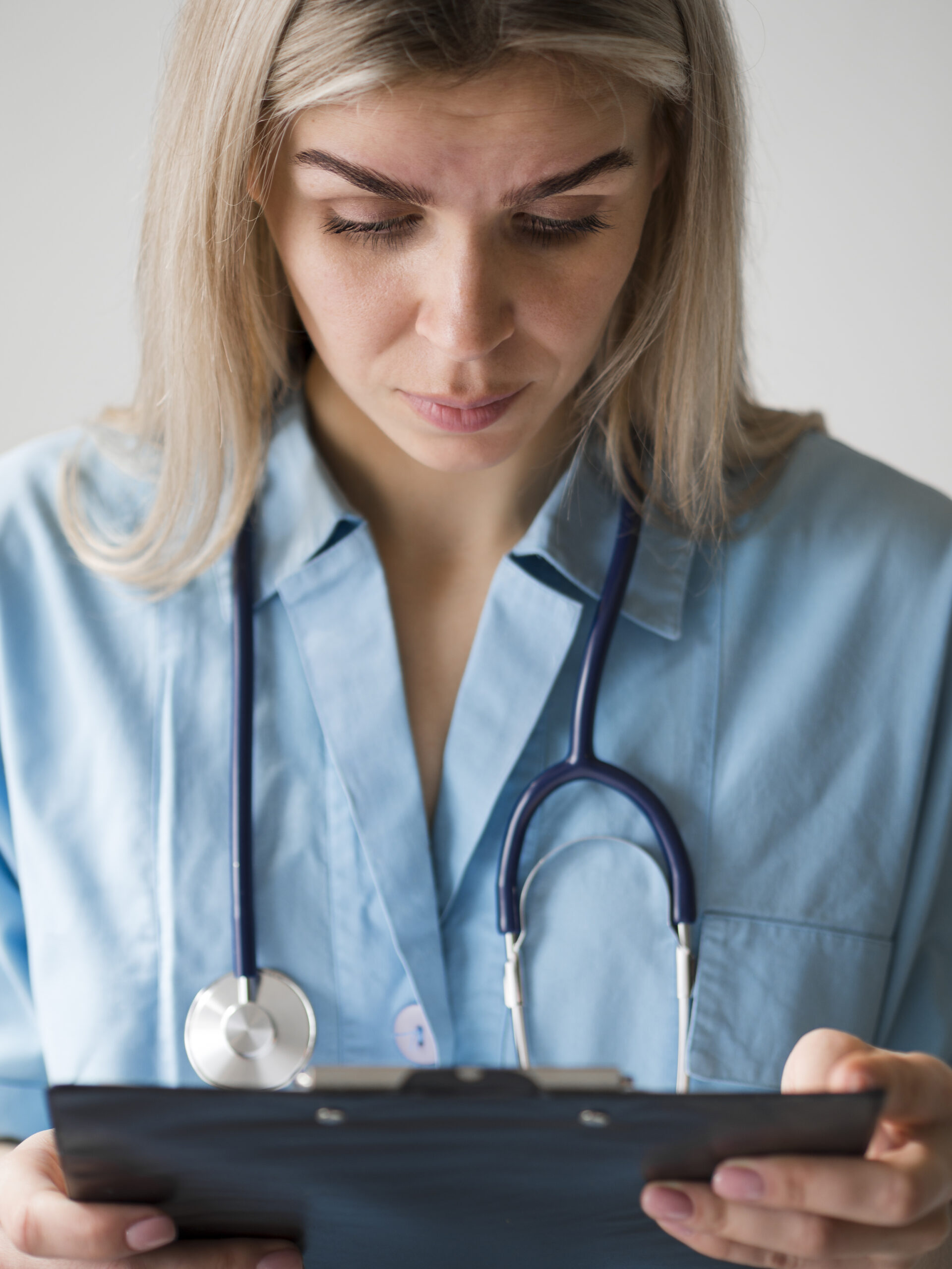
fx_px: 3300
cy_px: 634
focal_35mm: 90
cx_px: 476
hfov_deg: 16.4
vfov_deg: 21.8
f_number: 1.8
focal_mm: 45
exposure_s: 1/60
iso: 100
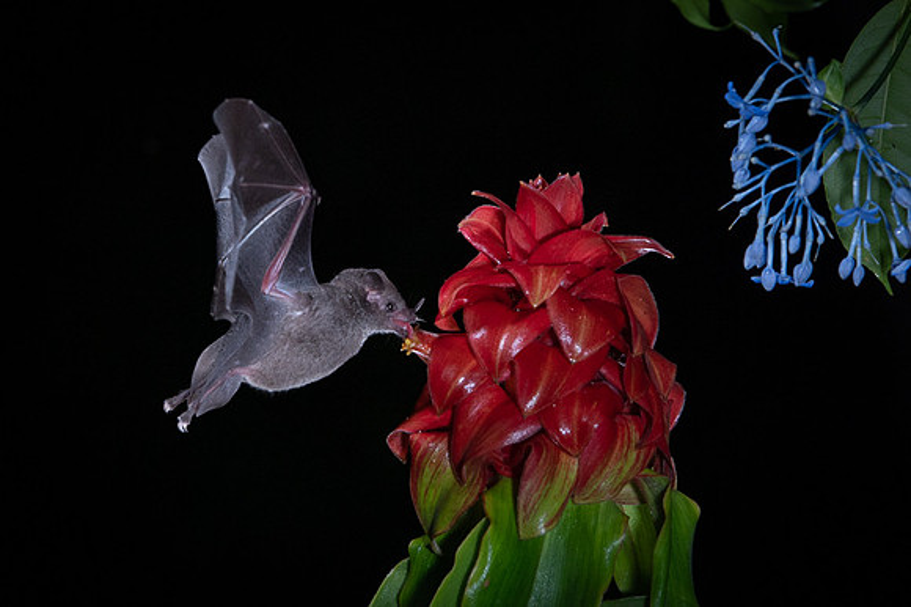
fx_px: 7332
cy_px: 181
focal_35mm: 290
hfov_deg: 7.1
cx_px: 336
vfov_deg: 4.7
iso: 800
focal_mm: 155
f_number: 8
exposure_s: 1/200
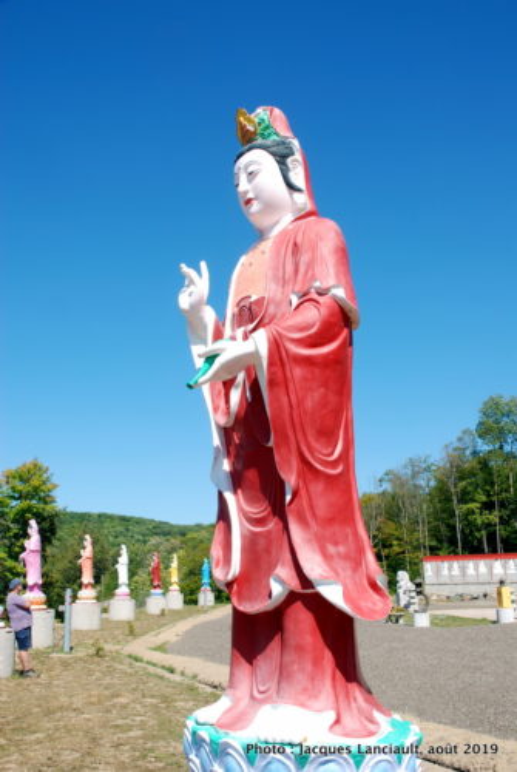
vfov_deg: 57.2
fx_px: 708
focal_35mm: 33
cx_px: 258
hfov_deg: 40.1
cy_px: 386
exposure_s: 1/40
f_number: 18
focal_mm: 22
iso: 100
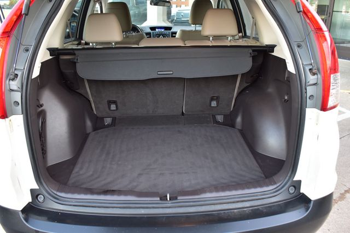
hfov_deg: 59.5
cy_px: 116
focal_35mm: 32
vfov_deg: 41.7
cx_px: 175
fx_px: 306
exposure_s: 1/15
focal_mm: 21
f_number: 6.3
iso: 500
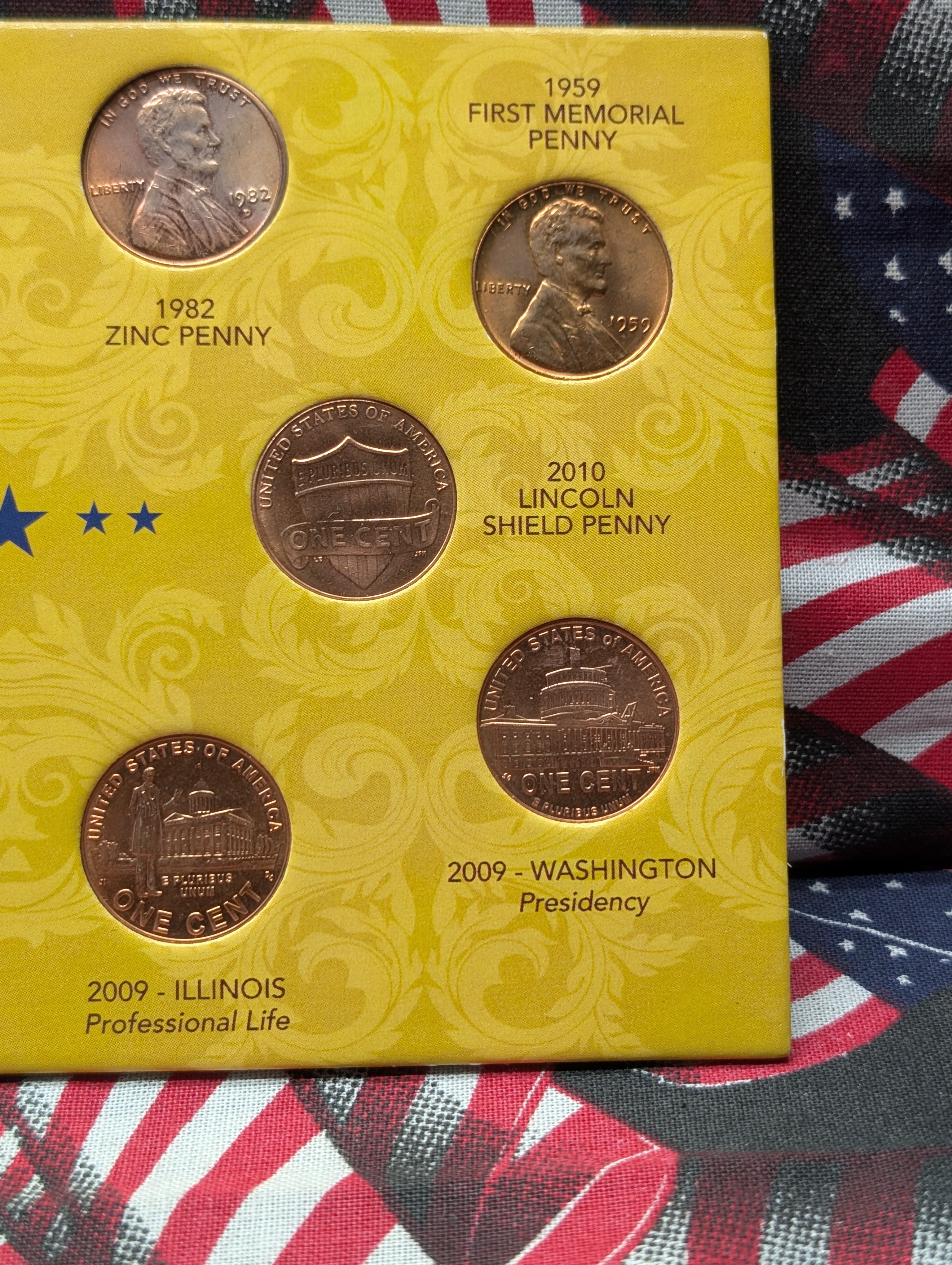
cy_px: 632
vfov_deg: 38.9
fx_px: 1792
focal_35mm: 49
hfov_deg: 29.7
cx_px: 476
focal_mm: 6.9
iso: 19
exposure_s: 1/28
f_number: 1.68
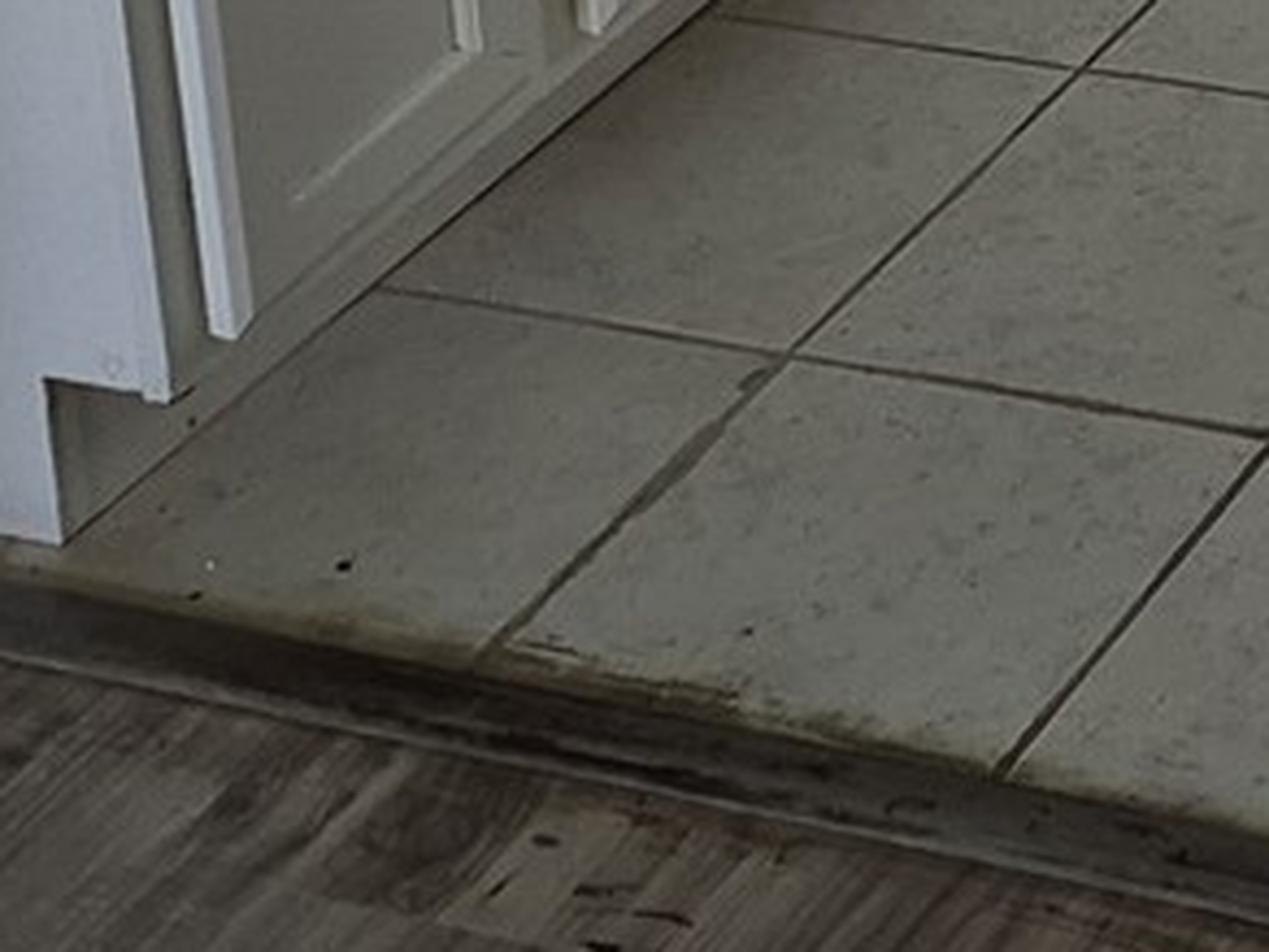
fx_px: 4619
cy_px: -1643
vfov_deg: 9.7
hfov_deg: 13.6
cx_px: 2455
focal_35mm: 126
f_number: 1.8
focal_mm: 5.4
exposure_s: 1/60
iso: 100
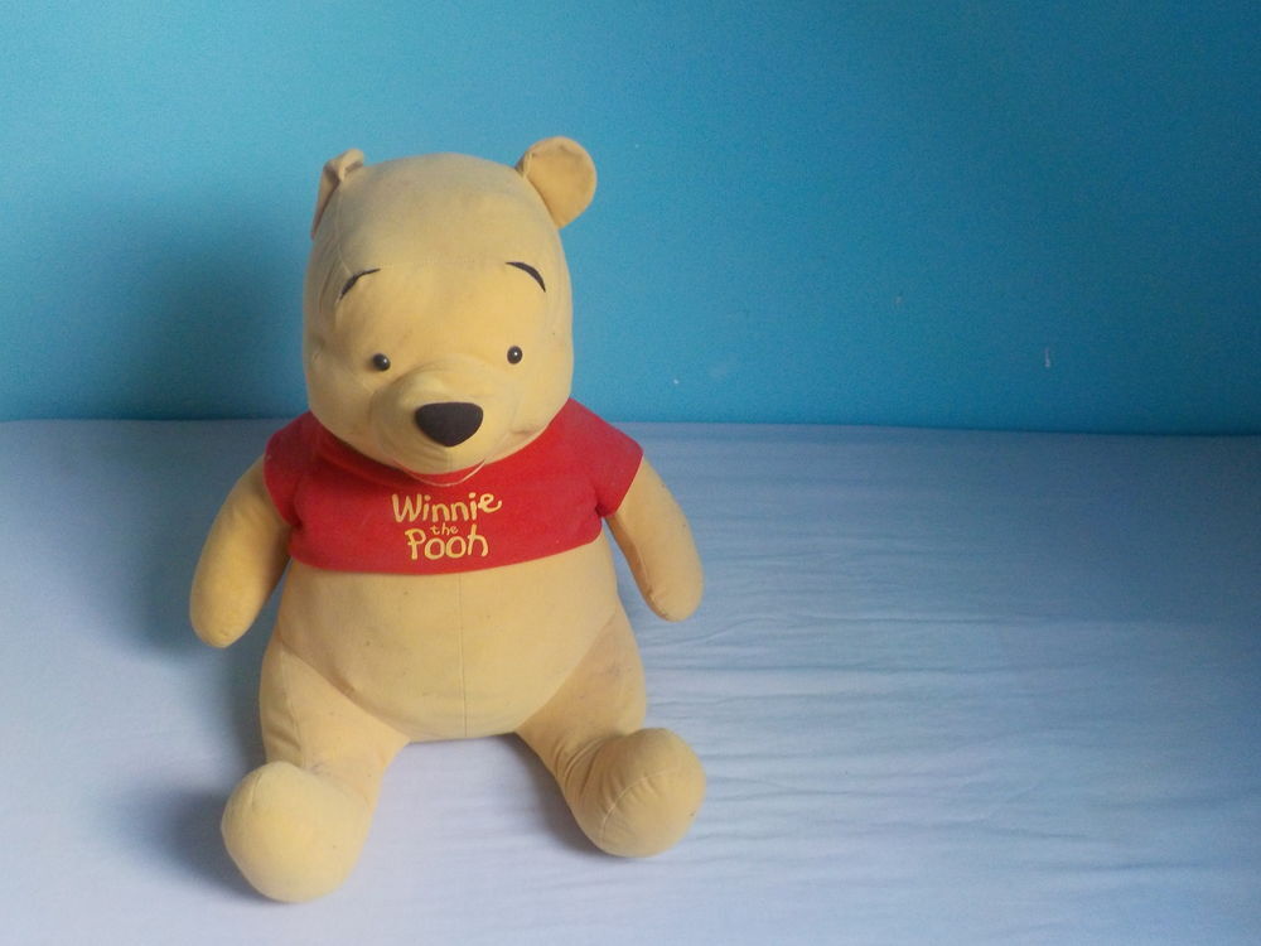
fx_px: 1093
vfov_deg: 46.8
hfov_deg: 60.0
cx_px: 630
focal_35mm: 30
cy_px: 473
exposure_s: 1/30
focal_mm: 4.1
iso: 280
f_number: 3.3
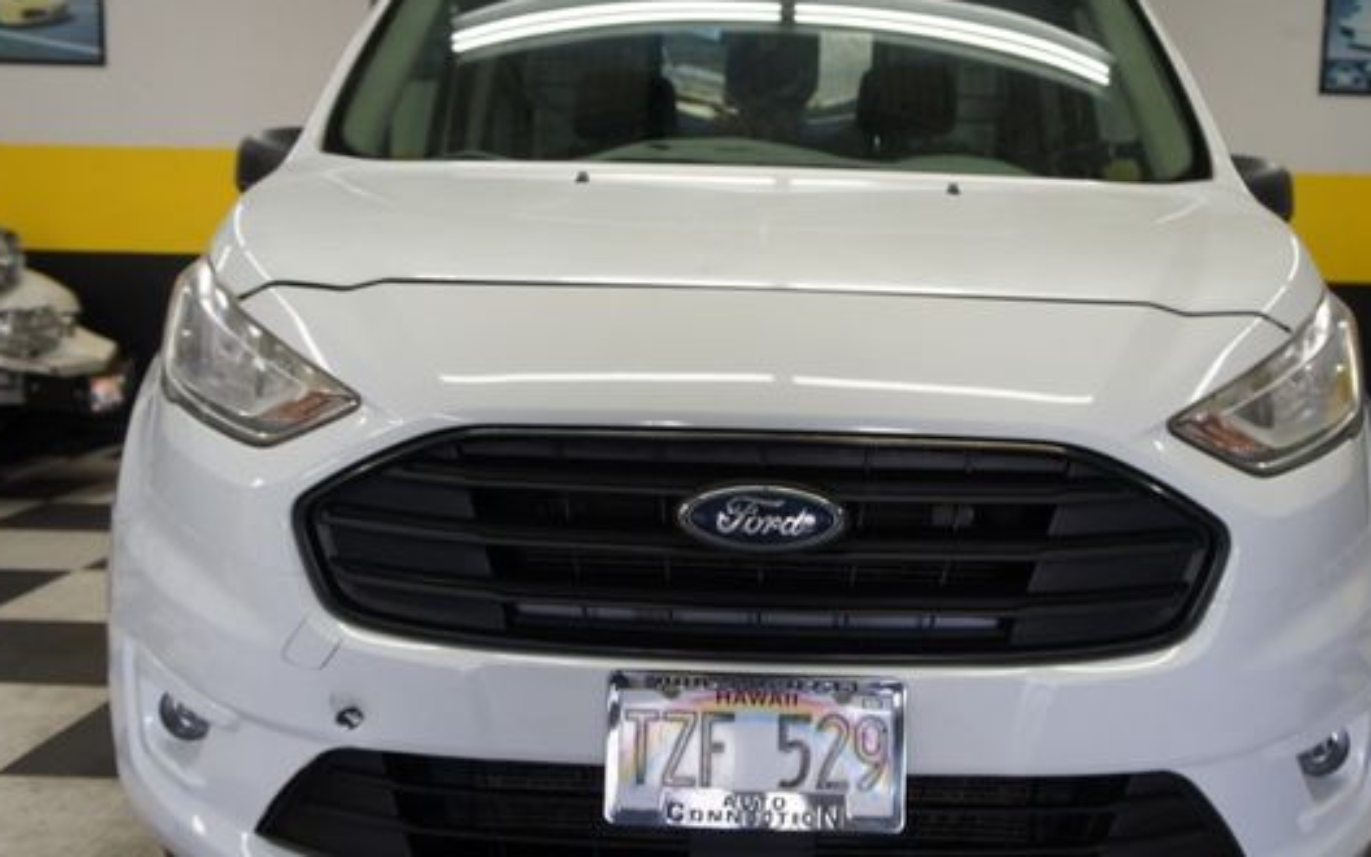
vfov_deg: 30.1
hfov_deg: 46.5
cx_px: 756
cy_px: 454
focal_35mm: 43
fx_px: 1592
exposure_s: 1/50
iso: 200
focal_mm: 23
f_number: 4.5
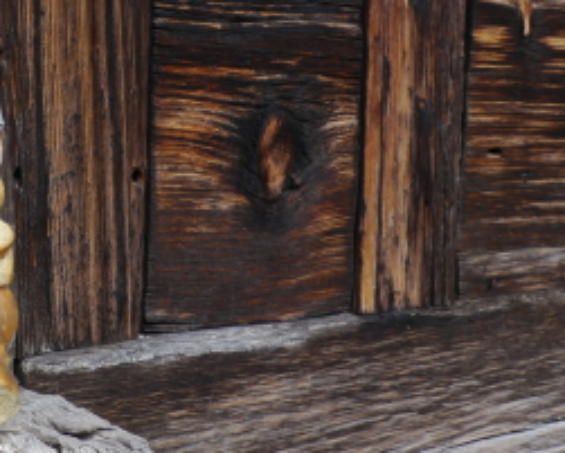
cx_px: 126
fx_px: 1104
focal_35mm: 66
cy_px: 112
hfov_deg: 28.2
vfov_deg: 22.9
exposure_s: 1/250
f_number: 7.1
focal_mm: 17
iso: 160
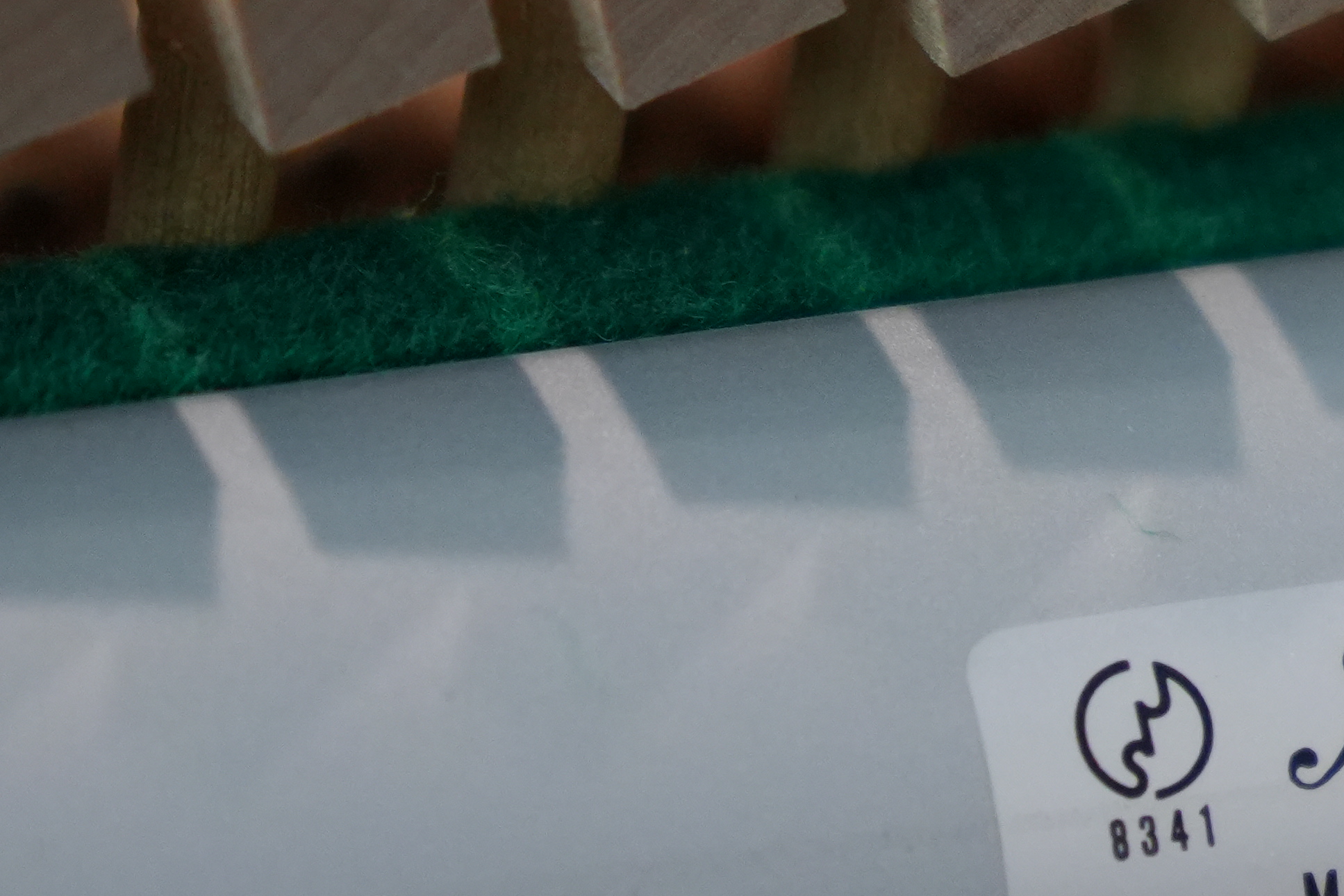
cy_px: 376
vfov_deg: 4.1
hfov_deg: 6.1
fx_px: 12543
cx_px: 1573
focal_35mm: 336
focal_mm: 70
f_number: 2.8
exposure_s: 1/125
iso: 1250
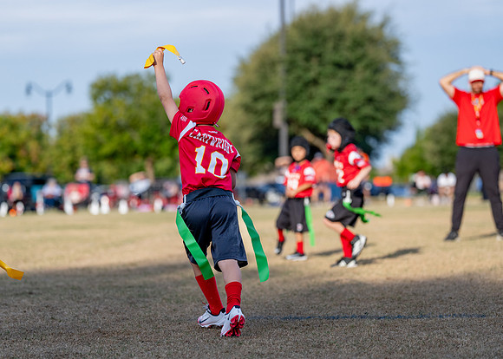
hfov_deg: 14.3
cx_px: 212
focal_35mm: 140
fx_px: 2006
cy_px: 194
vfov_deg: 10.2
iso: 250
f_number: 2.8
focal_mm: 122
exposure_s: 1/3200
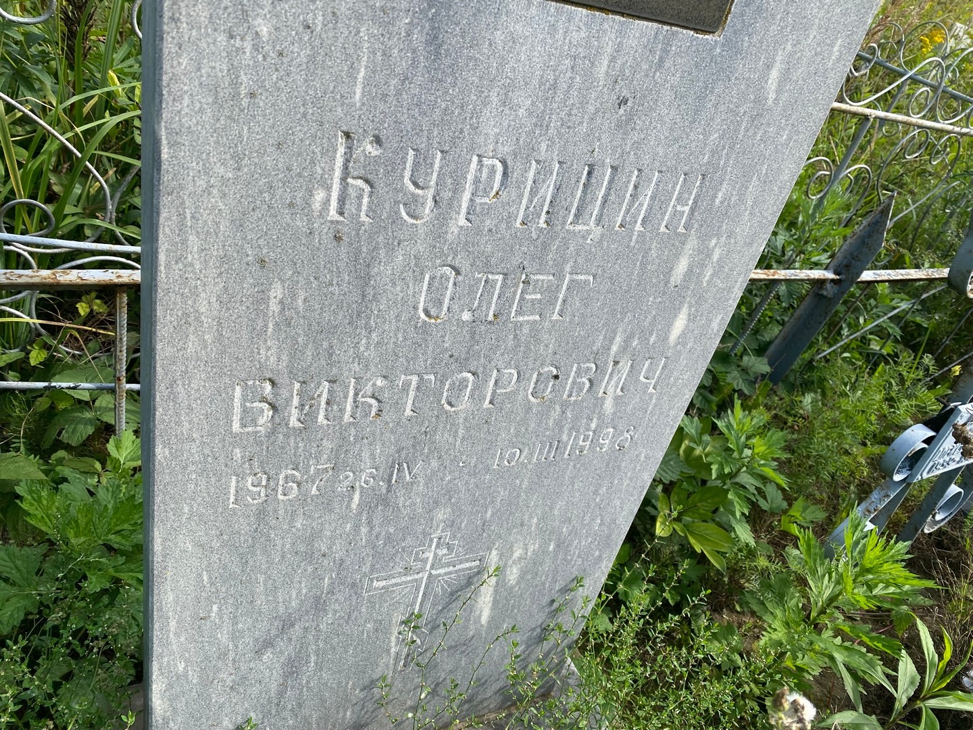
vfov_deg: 53.1
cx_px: 486
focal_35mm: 26
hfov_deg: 67.3
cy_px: 365
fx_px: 731
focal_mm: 4.25
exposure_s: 1/919
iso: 32
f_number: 1.8
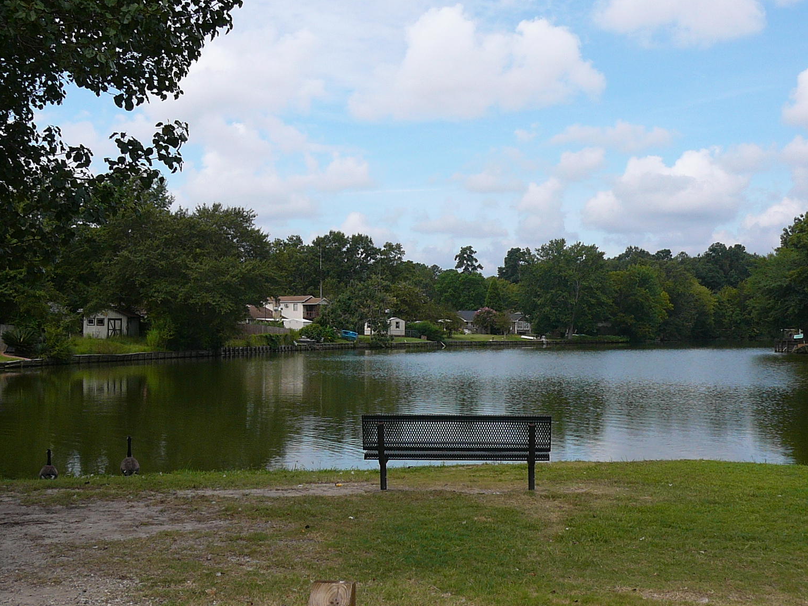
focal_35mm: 46
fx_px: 1074
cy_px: 315
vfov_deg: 31.5
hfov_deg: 41.2
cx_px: 386
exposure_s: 1/400
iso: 80
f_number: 5
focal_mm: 5.2
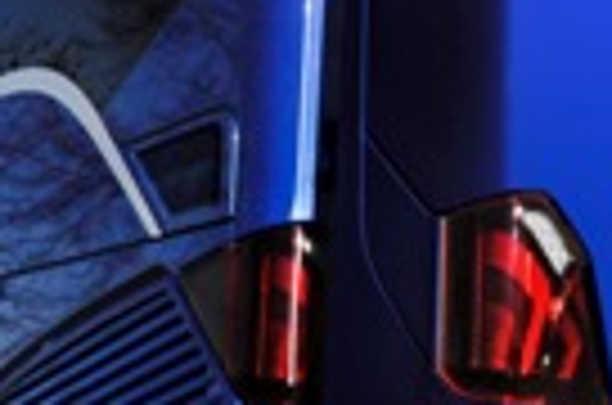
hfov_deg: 19.5
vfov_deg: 13.0
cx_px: 367
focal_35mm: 105
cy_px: 220
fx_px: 1781
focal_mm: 18
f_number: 22
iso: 1600
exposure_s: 1/200
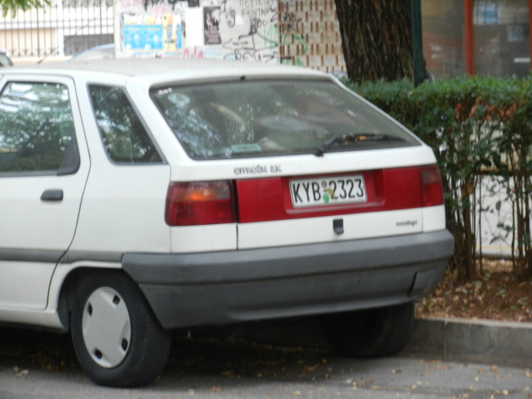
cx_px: 266
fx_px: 2905
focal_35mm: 189
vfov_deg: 7.9
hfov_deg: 10.5
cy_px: 200
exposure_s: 1/2.5
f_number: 5.3
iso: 400
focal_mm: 34
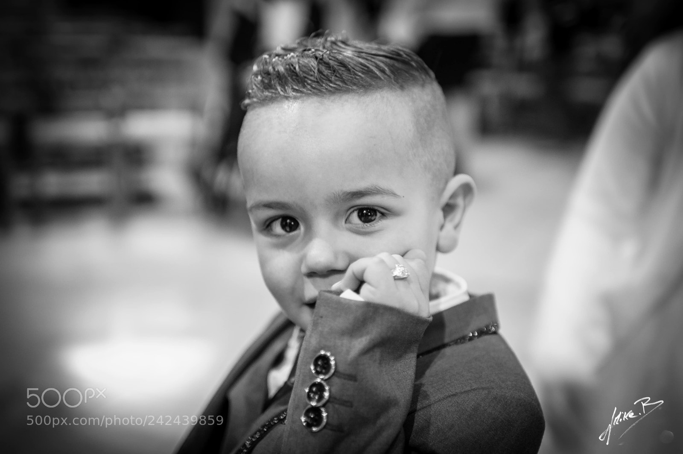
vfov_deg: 29.8
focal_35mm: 45
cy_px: 227
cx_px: 342
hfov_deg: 43.6
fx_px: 853
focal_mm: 30
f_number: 6.3
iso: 360
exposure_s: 1/15
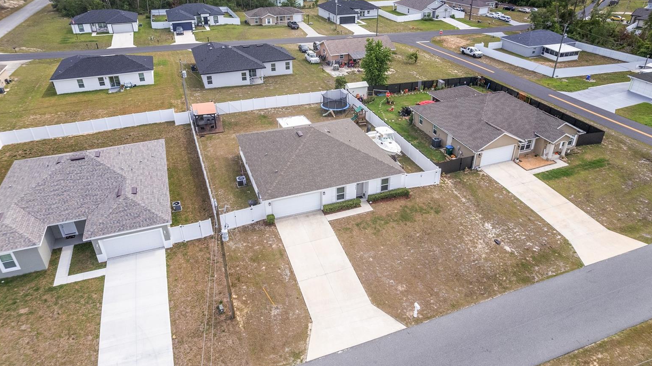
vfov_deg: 47.6
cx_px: 336
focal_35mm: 24
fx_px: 415
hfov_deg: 76.3
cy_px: 166
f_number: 2.8
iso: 200
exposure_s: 1/1500
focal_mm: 8.38
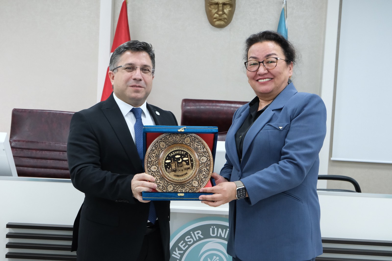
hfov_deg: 35.6
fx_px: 610
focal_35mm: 56
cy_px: 130
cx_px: 196
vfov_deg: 24.2
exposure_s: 1/150
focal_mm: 37.6
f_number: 5.6
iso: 3200
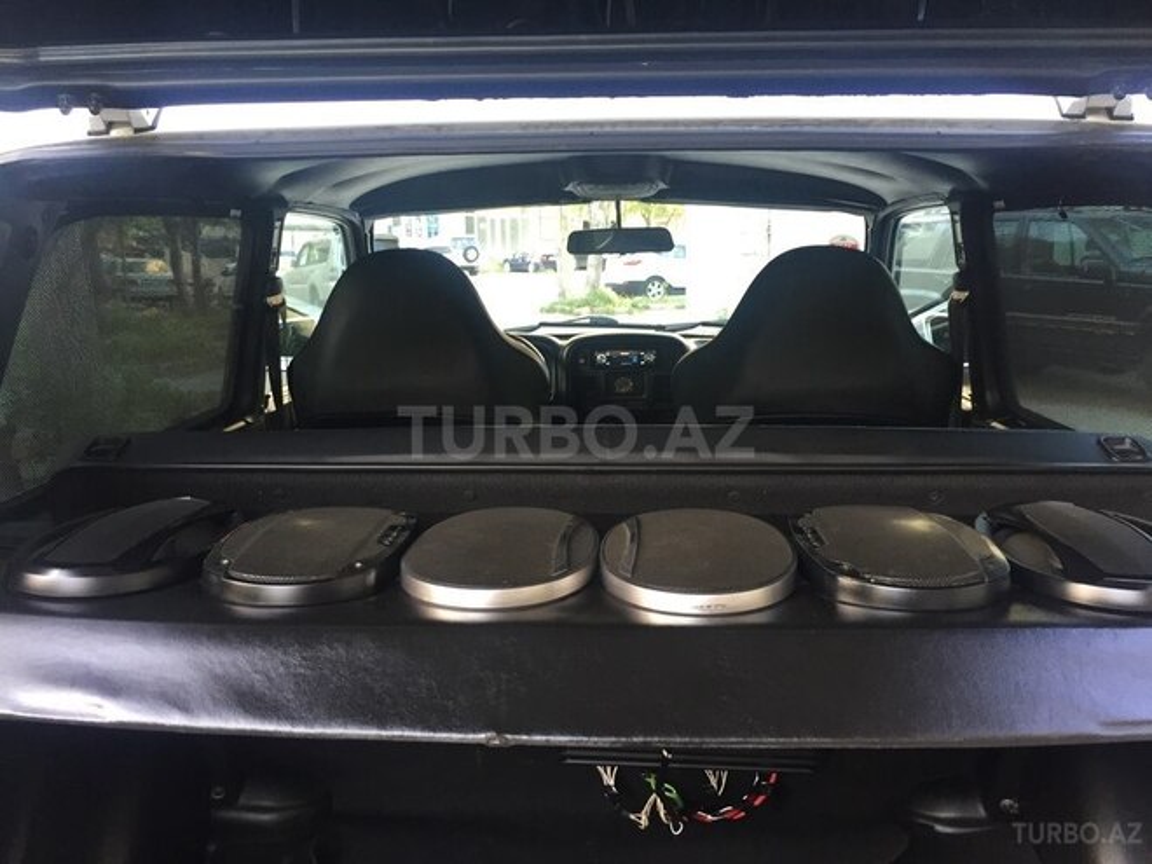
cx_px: 576
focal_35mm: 29
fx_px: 965
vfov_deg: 48.2
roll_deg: -0.4
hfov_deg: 61.7
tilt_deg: -8.8
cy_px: 432
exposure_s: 1/33
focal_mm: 4.15
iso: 50
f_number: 2.2
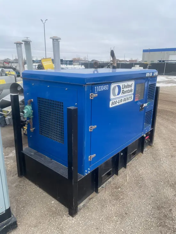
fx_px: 176
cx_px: 88
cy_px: 117
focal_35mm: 26
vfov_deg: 67.3
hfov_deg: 53.1
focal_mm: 4.2
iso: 32
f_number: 1.6
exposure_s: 1/796
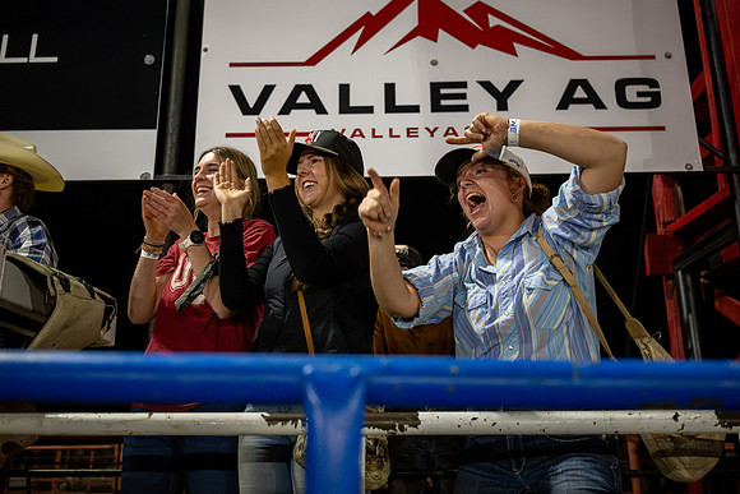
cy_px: 204
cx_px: 368
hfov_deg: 51.9
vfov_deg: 35.9
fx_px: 759
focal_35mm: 37
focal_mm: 31.5
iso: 5000
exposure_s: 1/500
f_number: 2.8
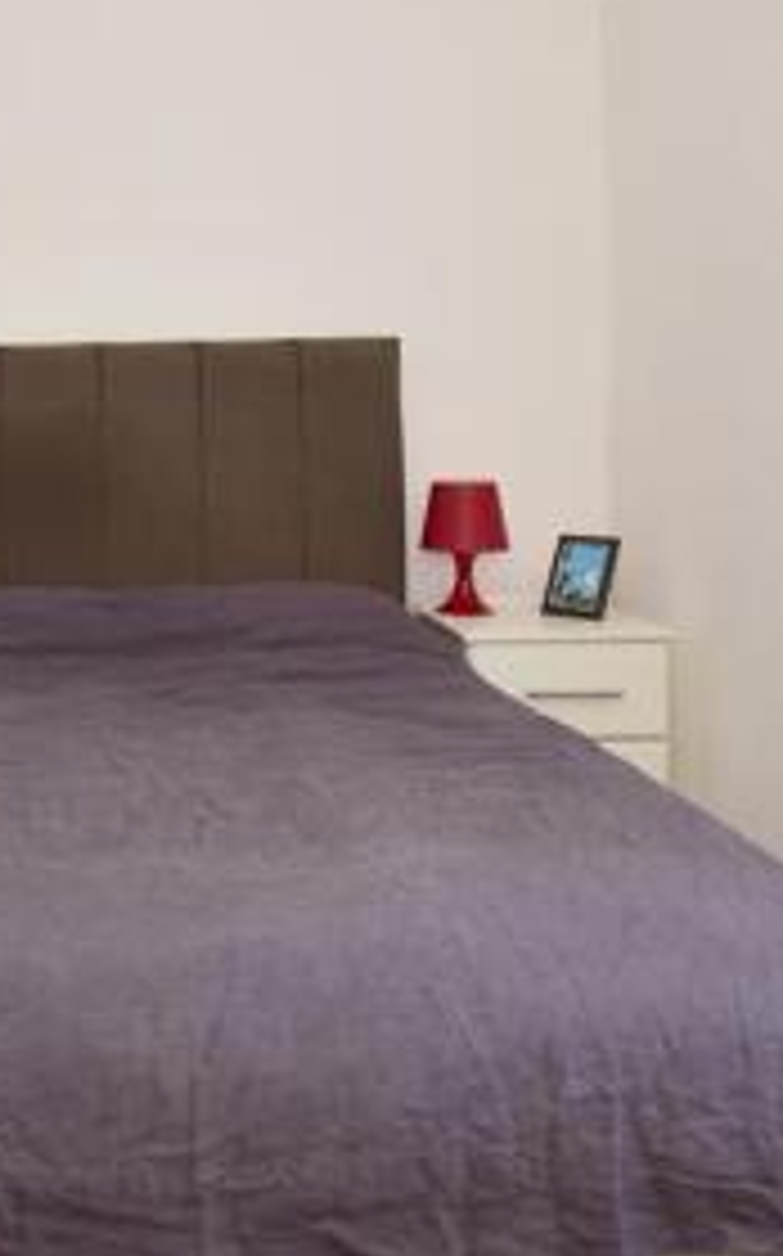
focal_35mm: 36
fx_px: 1231
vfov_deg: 53.3
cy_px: 448
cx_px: 45
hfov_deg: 33.0
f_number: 5.6
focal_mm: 10
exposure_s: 1/60
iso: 320
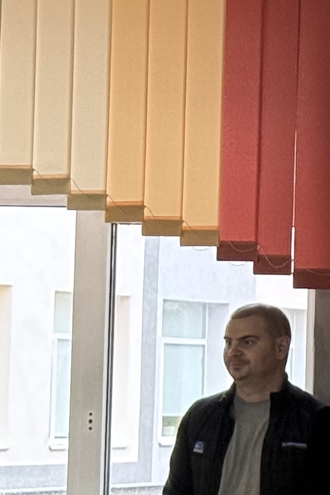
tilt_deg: +2.2
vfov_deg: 9.4
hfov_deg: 5.9
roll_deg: -1.1
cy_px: 323
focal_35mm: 218
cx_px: 976
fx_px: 2995
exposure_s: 1/60
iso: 160
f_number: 1.78
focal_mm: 6.76
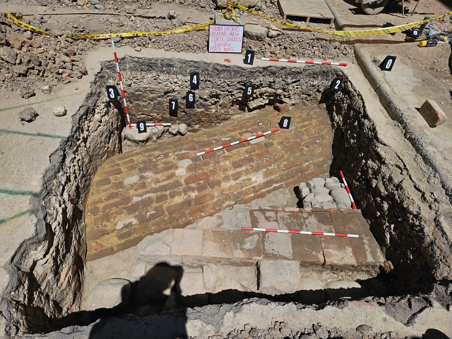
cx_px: 226
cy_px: 170
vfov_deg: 58.9
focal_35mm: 23
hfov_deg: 73.9
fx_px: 300
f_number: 1.8
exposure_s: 1/9237
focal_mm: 5.4
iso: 25
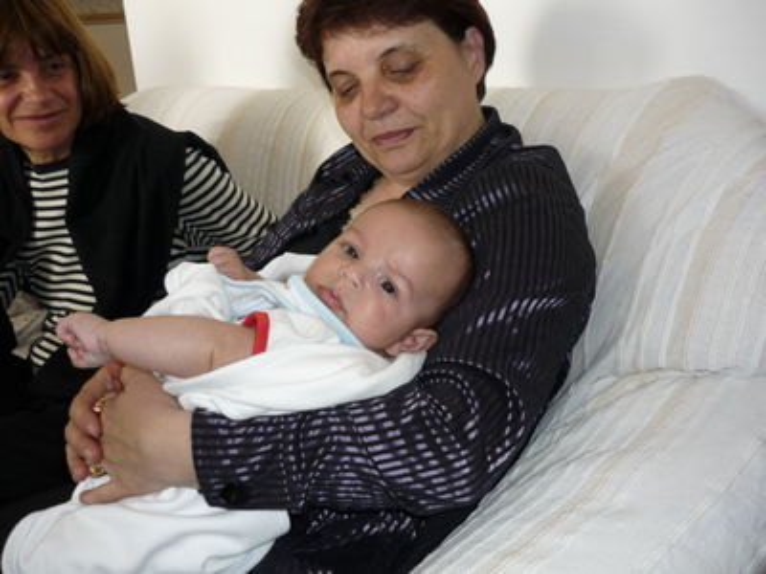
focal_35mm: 33
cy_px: 287
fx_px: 730
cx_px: 383
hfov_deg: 55.4
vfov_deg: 42.9
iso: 100
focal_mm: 5.5
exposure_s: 1/30
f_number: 2.8
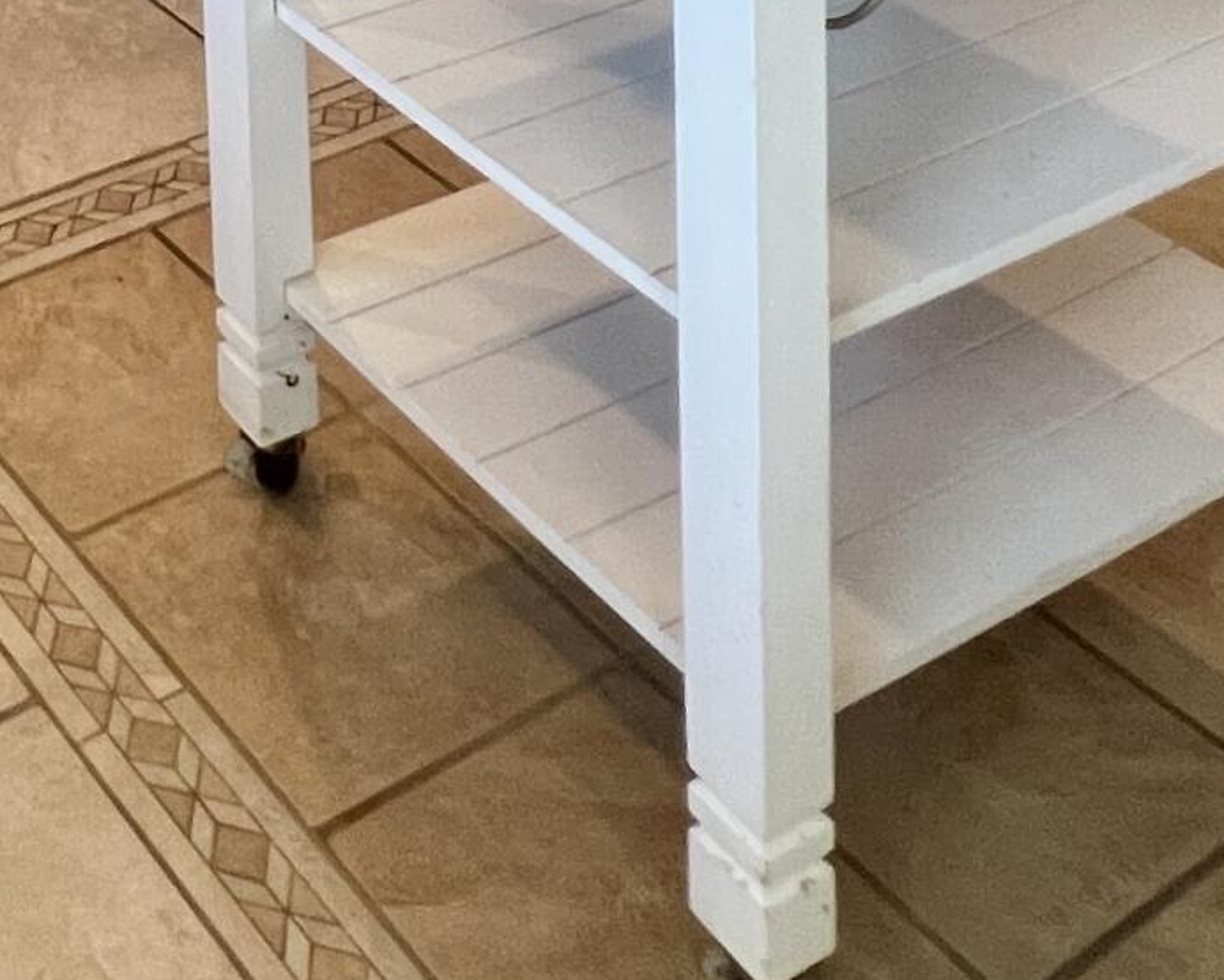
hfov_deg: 29.7
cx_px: -209
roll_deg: +3.8
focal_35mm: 55
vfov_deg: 18.4
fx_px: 1993
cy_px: -971
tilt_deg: -2.3
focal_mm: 1.57
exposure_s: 1/120
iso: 160
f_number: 1.8
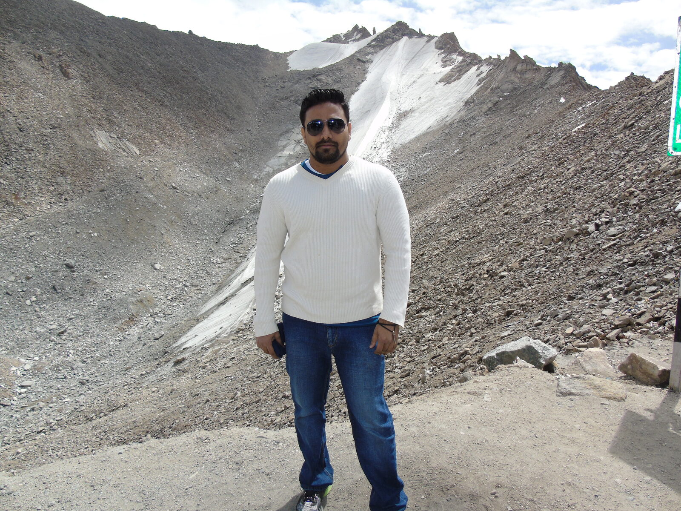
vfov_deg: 54.9
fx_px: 492
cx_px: 340
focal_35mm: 25
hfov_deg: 69.4
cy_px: 256
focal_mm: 4.4
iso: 80
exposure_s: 1/1000
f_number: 3.4
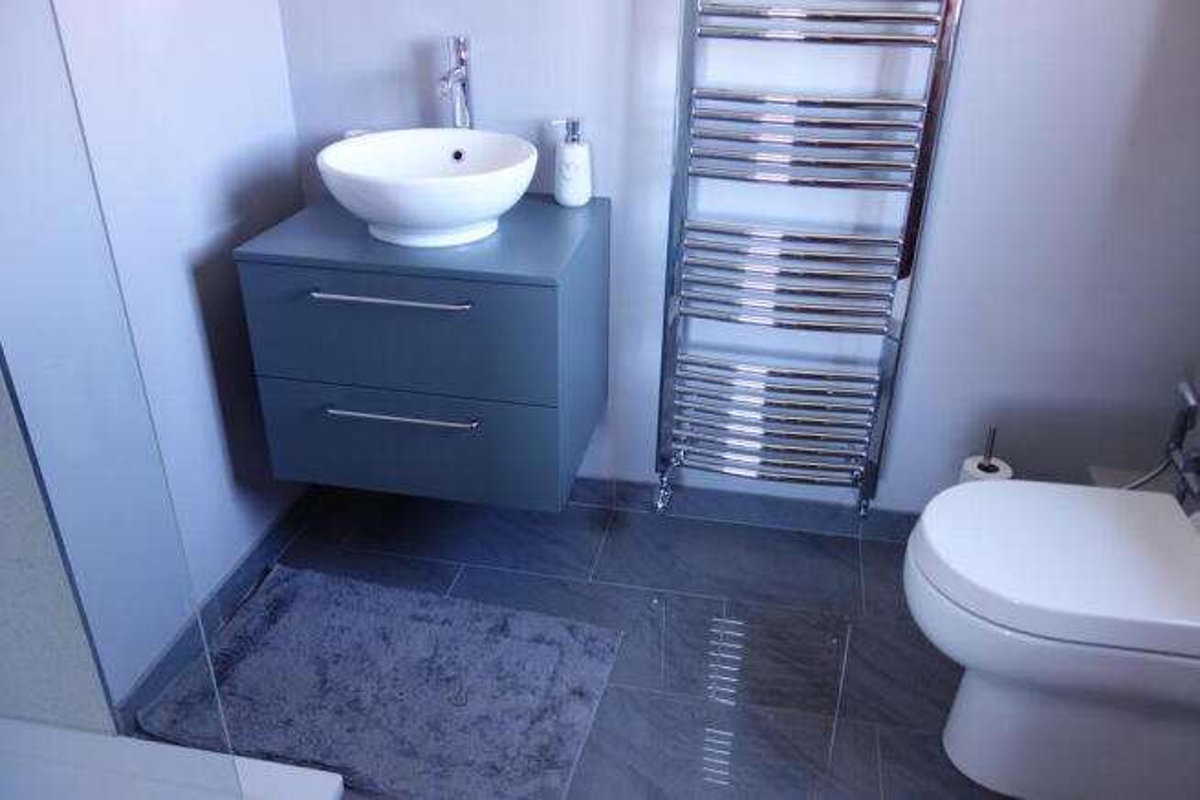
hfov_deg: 65.5
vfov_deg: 46.4
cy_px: 400
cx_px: 600
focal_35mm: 28
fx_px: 933
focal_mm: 10.4
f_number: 1.8
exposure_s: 1/30
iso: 160
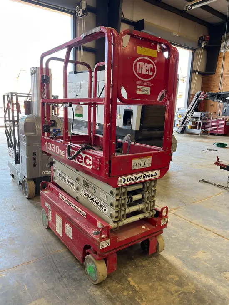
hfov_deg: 53.1
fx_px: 229
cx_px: 114
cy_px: 152
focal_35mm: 26
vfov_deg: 67.3
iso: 100
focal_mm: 5.1
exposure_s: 1/120
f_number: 1.6
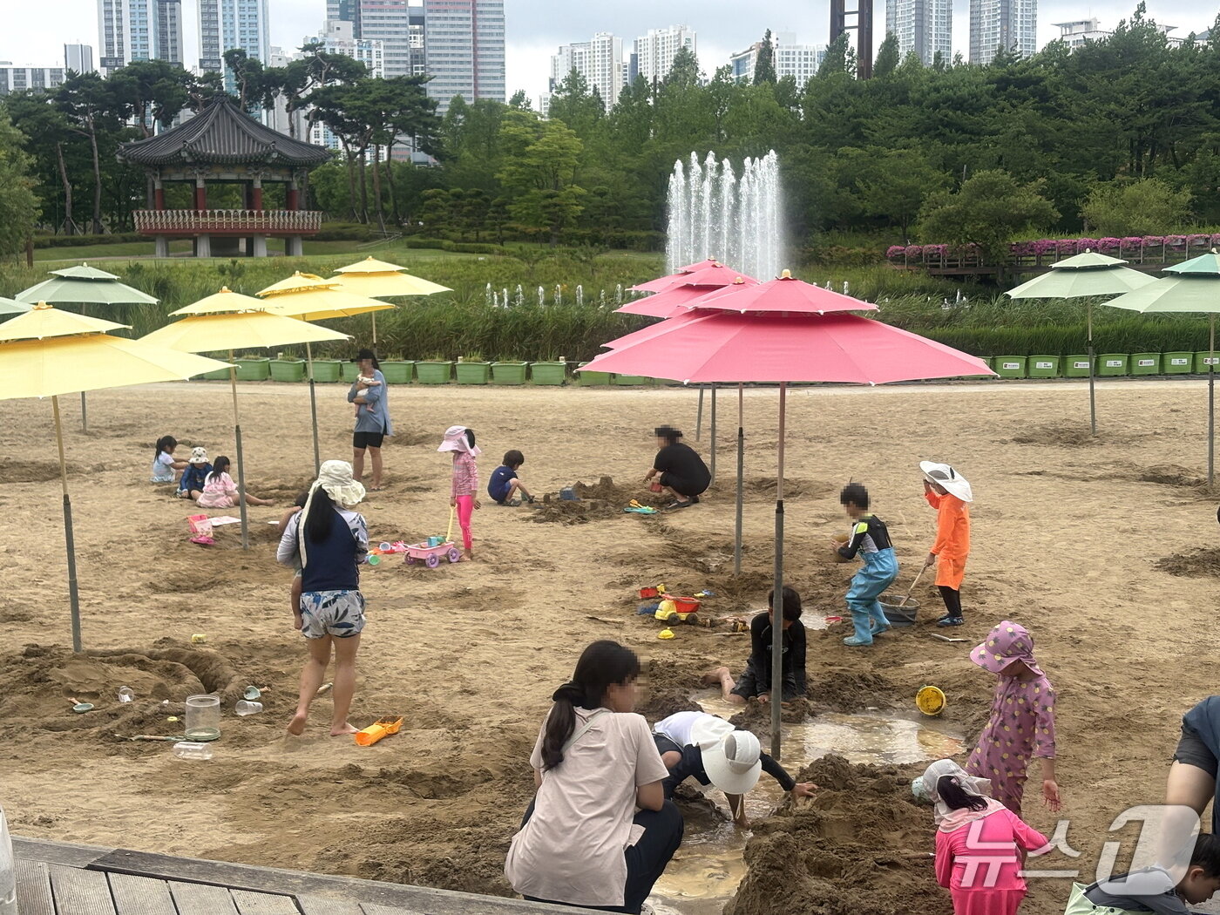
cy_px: 458
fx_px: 1833
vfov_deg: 28.0
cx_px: 610
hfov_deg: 36.8
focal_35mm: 52
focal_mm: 5.96
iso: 40
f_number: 1.6
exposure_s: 1/2283
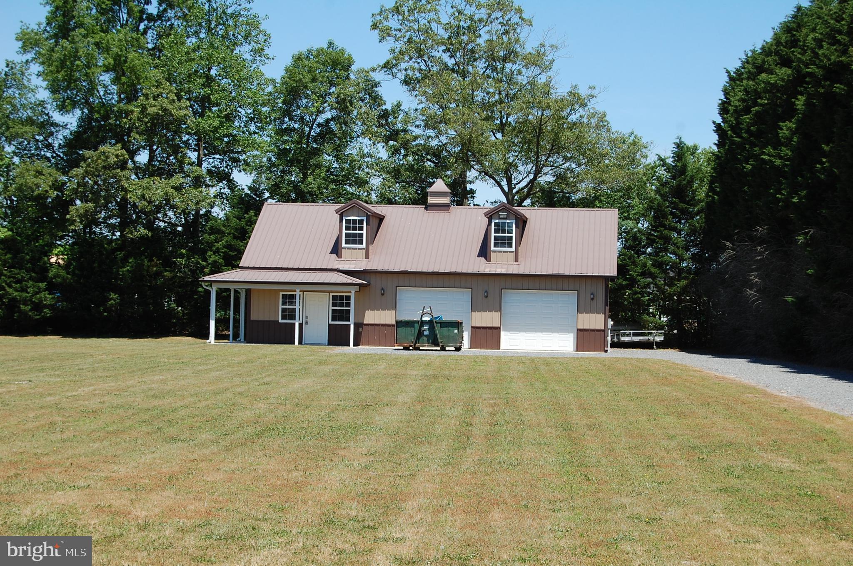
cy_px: 283
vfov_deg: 18.9
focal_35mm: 72
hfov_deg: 28.1
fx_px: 1703
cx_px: 426
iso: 200
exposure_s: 1/320
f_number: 9
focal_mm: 48
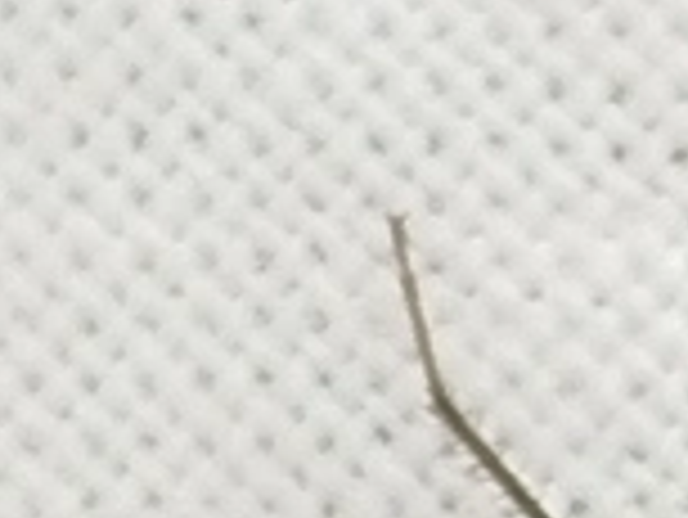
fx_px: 8971
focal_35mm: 451
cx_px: 495
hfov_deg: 4.4
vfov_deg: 3.3
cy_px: 968
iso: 50
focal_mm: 5.31
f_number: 1.7
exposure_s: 1/174
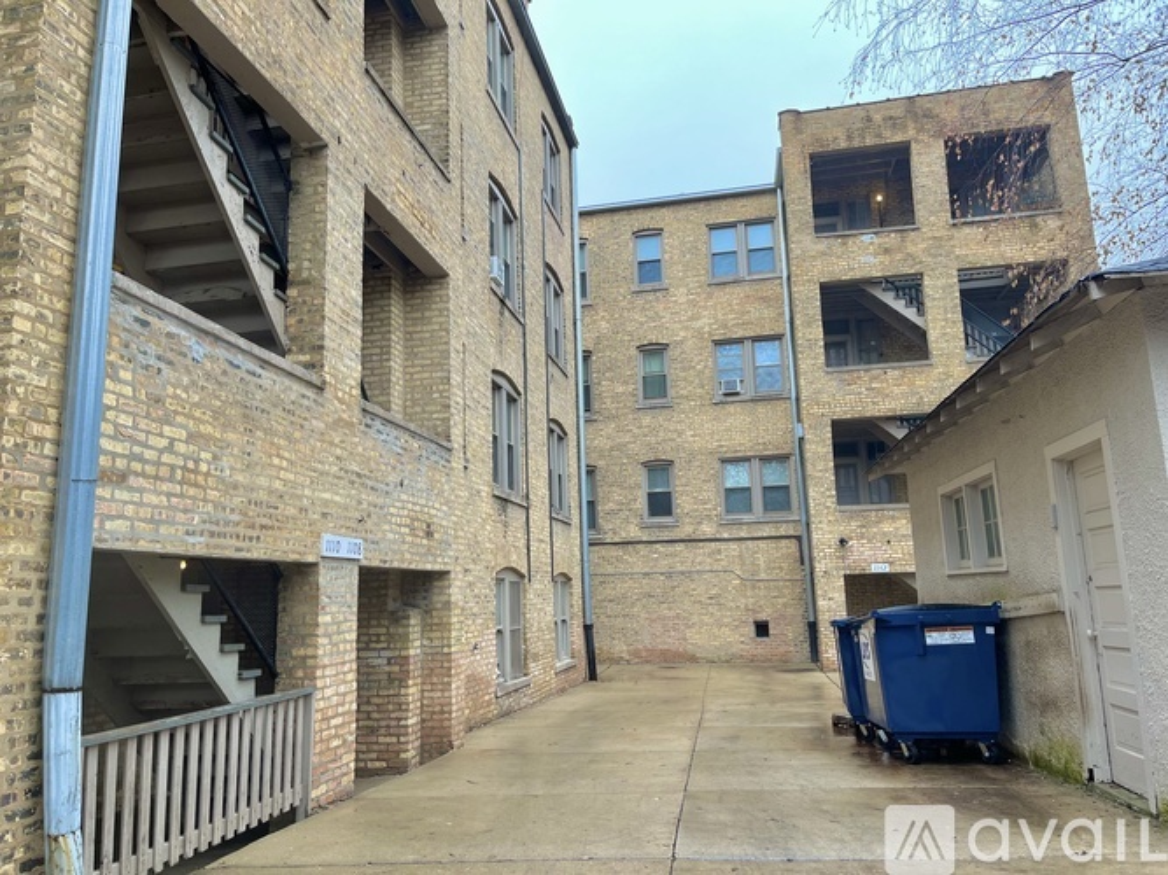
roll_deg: +1.5
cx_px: 584
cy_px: 438
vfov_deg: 53.0
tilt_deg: +10.6
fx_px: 877
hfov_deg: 67.3
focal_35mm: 26
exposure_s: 1/160
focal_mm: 5.1
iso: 40
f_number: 1.6
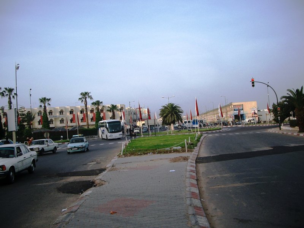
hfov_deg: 52.6
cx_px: 152
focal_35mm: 35
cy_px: 114
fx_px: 307
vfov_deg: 40.7
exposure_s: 1/500
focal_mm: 5.8
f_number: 2.6
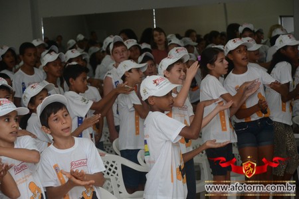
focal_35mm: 128
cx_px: 150
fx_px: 1059
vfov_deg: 10.8
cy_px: 100
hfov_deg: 16.1
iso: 1600
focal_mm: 85
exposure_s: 1/125
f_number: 5.6
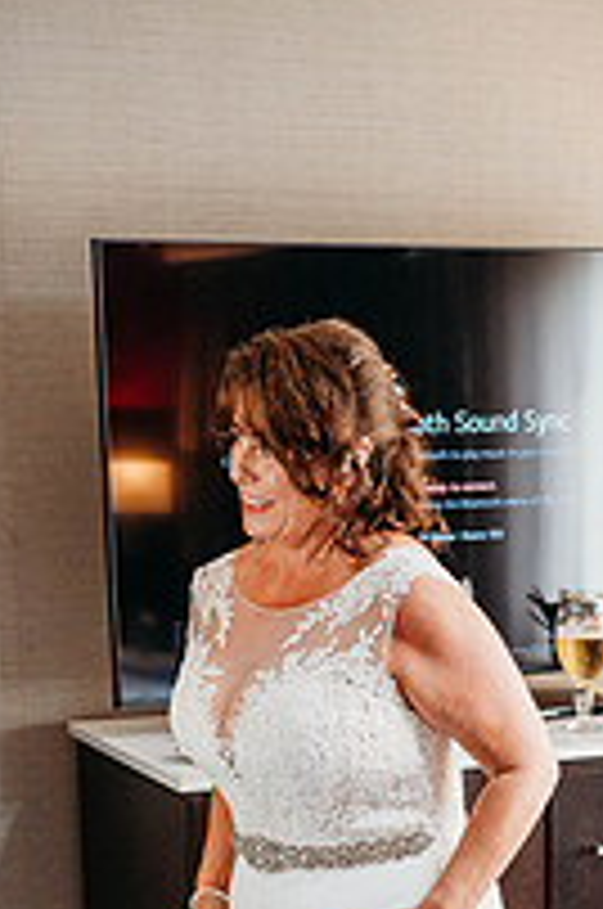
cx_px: 331
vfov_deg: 25.0
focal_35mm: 78
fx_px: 1966
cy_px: 878
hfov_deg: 17.4
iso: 2200
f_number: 2.8
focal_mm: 35
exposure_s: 1/200
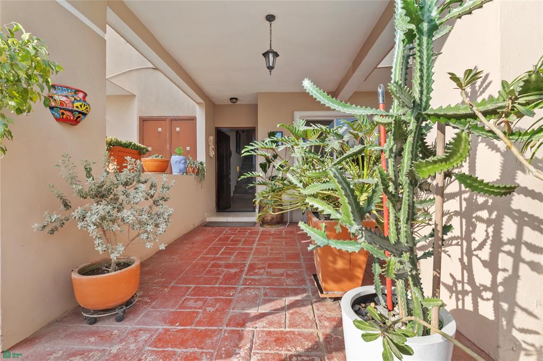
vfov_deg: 70.4
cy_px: 180
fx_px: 256
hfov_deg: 93.3
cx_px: 272
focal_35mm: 17
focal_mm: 11.4
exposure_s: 1/125
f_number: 9
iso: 500
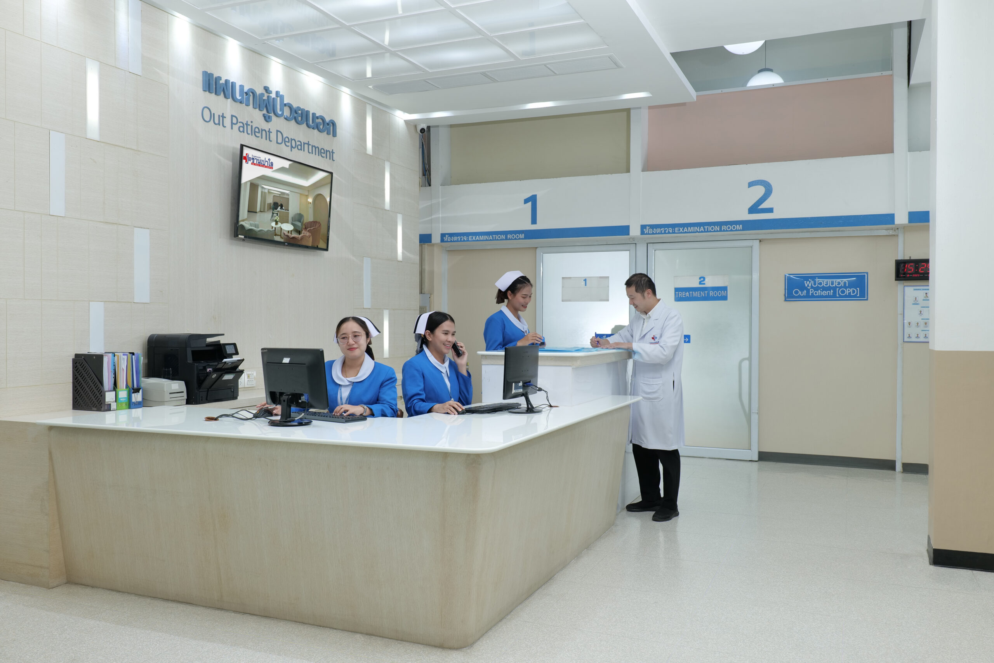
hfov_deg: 61.9
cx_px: 497
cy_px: 332
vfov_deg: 43.6
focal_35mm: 30
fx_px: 828
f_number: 9
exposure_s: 1/15
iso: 400
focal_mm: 30
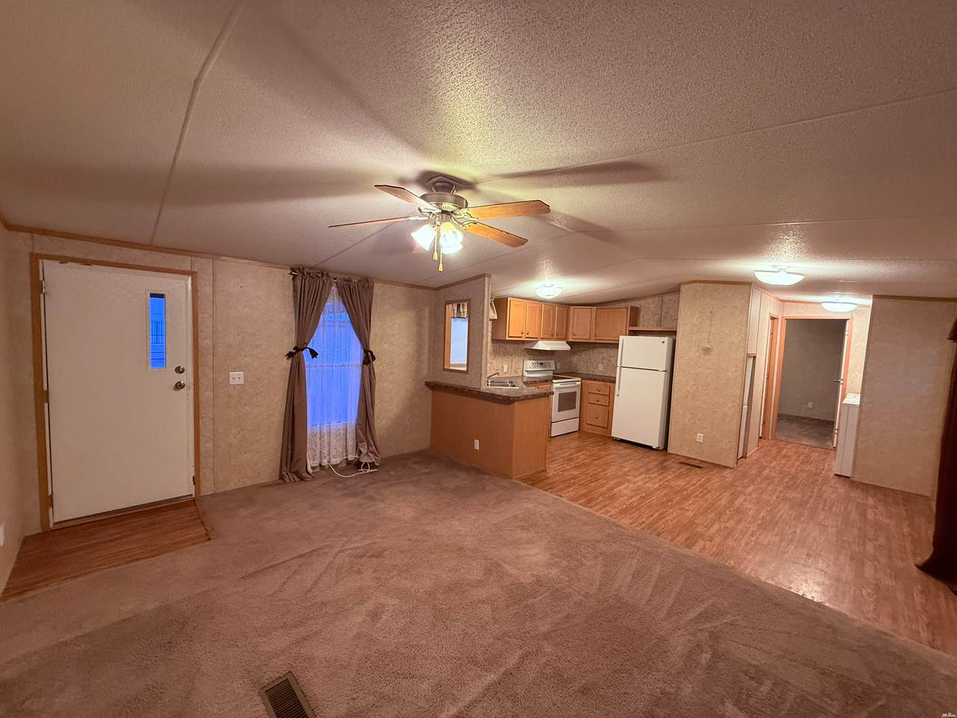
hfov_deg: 102.1
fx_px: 387
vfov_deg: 85.7
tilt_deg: -3.3
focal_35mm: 14
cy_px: 359
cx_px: 478
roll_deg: -2.6
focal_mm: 2.22
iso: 500
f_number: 2.2
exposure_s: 1/60
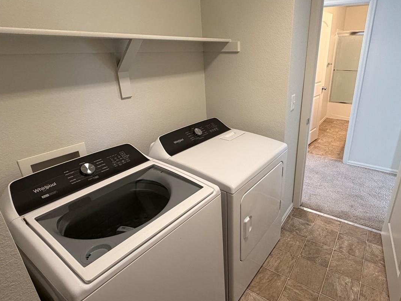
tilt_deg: -21.9
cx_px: 243
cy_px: 143
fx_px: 243
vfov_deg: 63.4
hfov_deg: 78.0
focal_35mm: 21
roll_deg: +0.4
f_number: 2.2
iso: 250
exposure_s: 1/60
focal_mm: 2.22
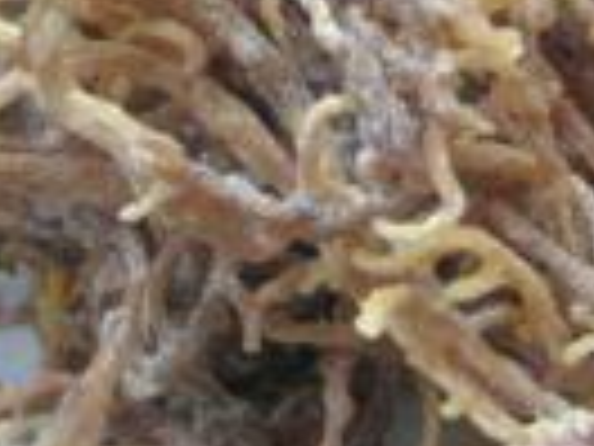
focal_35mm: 126
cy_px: -288
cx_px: 459
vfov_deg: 11.2
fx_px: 2162
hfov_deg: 15.6
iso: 100
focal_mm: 6.1
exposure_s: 1/15
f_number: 2.8
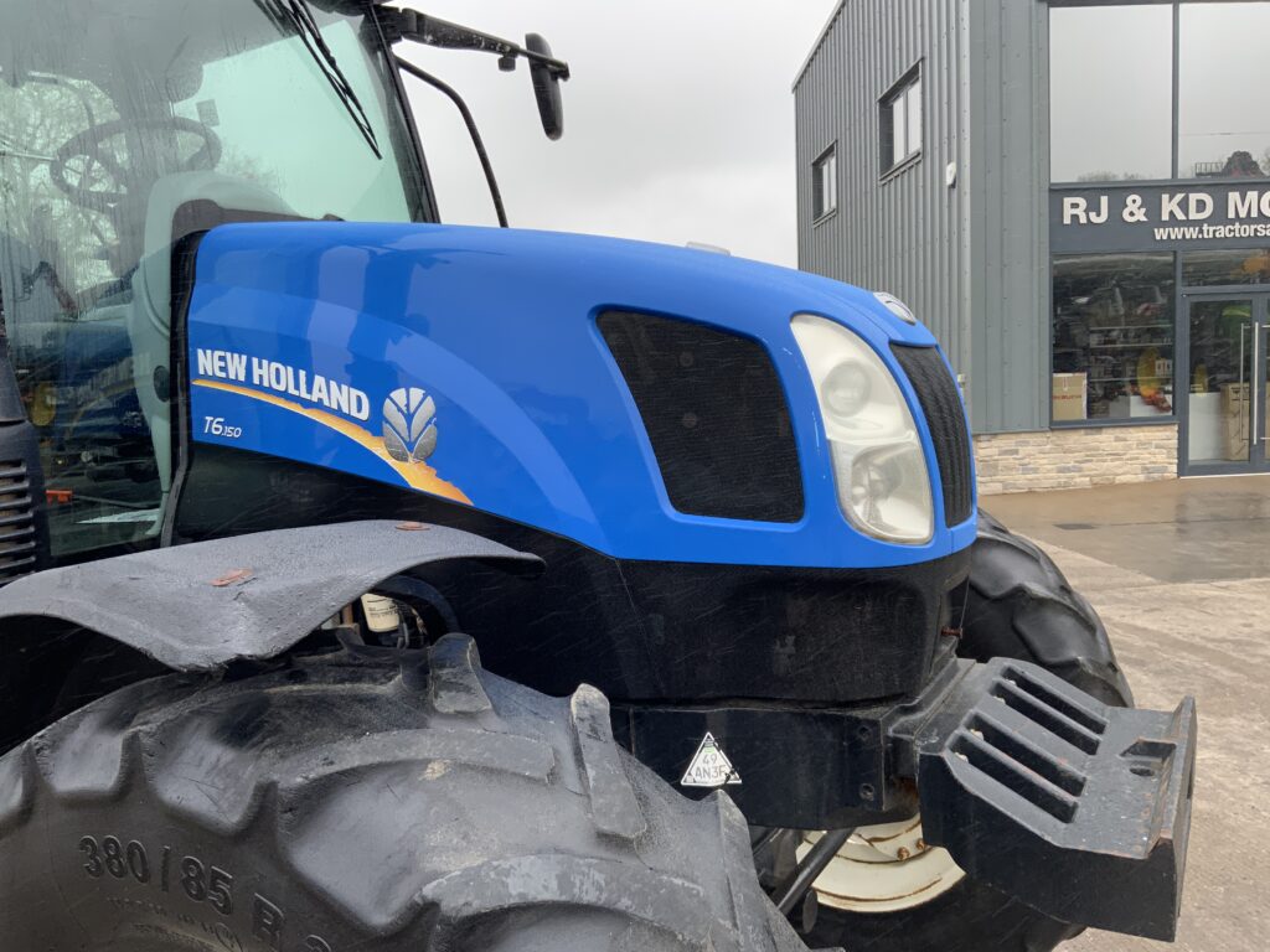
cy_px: 476
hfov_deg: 61.7
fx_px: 1064
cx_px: 635
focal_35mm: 29
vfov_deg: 48.2
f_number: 1.8
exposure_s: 1/425
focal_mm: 3
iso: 16
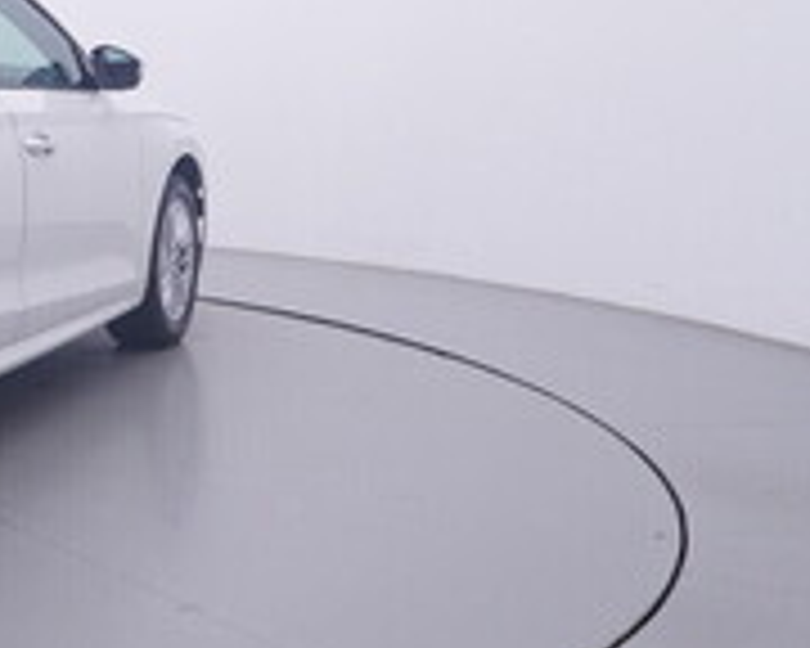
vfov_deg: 23.2
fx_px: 1545
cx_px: -223
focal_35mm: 64
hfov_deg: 25.6
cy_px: 97
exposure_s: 1/80
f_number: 5
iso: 200
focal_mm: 15
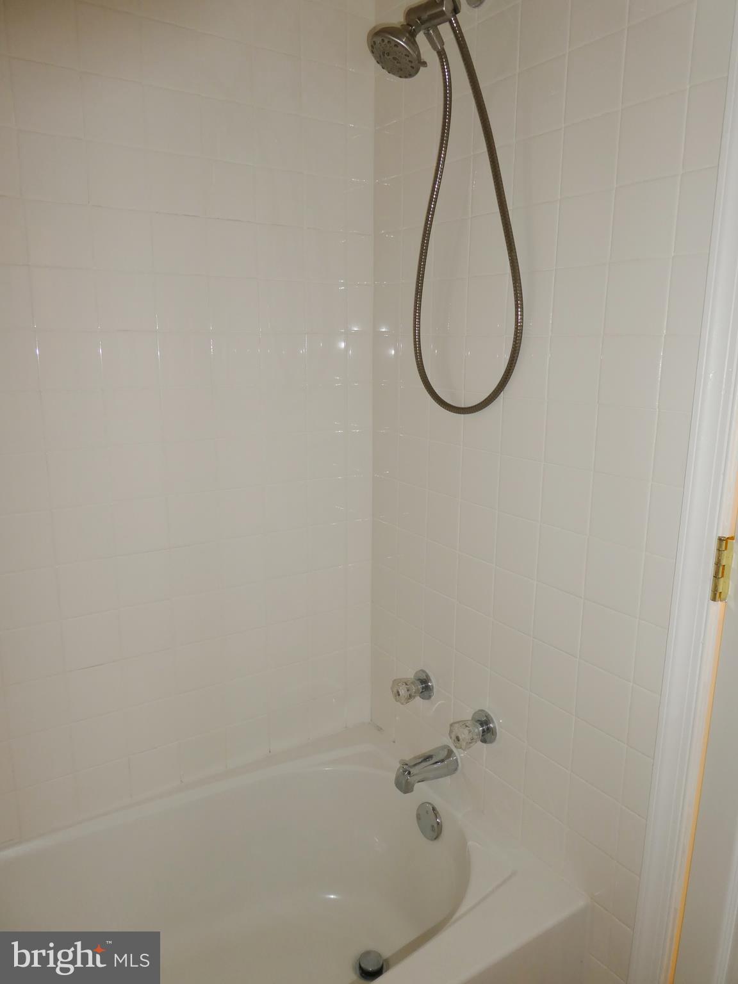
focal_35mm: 24
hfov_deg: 56.8
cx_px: 369
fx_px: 682
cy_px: 492
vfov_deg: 71.6
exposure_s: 1/8
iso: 80
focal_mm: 4.3
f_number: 3.3
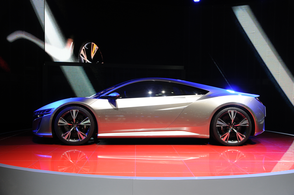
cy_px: 98
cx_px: 147
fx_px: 318
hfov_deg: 49.6
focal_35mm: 39
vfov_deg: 34.1
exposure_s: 1/125
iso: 400
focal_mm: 26
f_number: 5.6
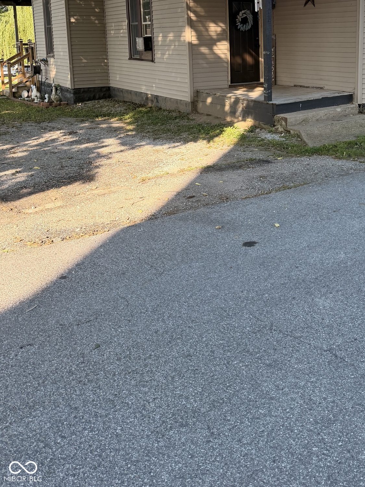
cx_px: 275
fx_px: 520
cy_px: 115
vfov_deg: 48.0
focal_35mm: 37
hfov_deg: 37.7
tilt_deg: -8.7
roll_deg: +0.3
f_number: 1.78
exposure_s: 1/1314
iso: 100
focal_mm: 6.76
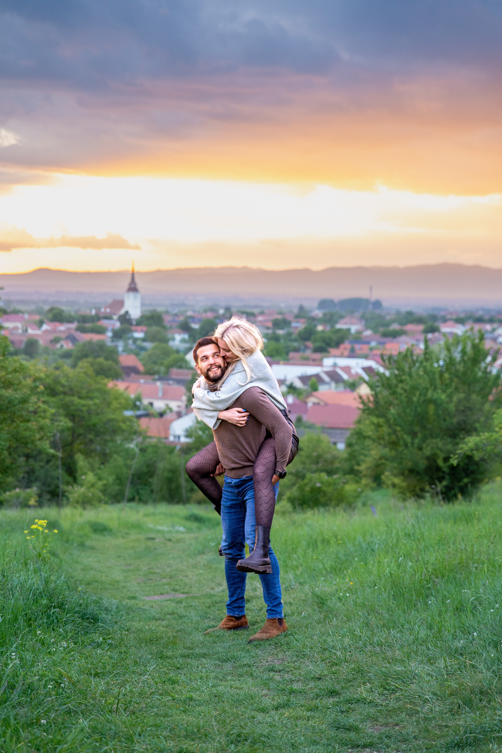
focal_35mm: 71
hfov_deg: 19.2
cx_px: 250
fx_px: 1485
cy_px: 374
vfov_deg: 28.5
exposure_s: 1/400
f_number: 2.8
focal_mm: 70
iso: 1250
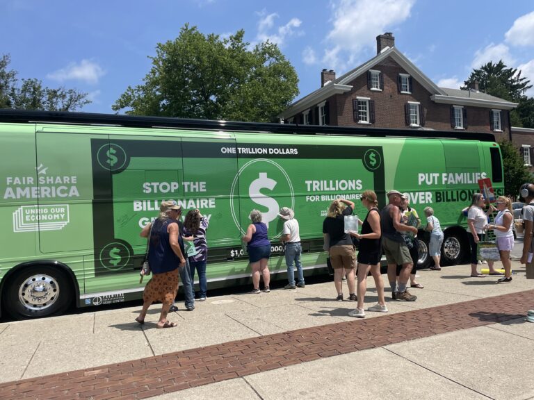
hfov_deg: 67.3
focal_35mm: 26
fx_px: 401
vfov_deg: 53.1
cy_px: 200
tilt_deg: +1.8
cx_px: 267
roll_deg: +3.2
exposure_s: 1/3731
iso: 32
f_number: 1.6
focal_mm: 4.2
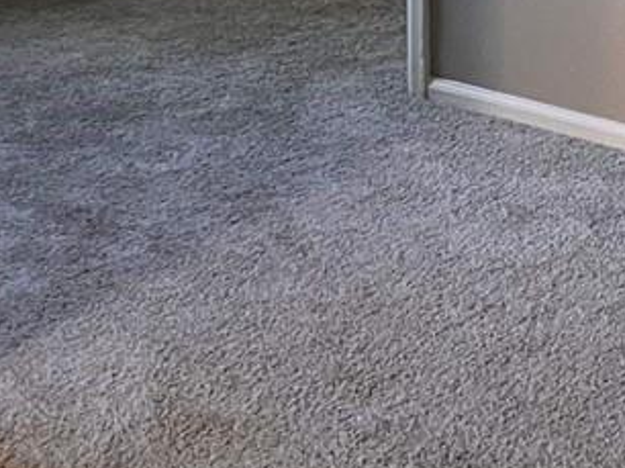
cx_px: 962
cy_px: -305
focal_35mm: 136
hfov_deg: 13.6
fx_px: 2454
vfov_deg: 10.4
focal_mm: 5.7
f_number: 1.5
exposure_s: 1/60
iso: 160
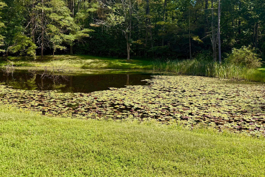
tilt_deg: -2.6
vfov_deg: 39.7
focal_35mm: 33
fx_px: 243
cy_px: 67
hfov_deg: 57.1
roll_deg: -1.4
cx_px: 119
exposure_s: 1/1337
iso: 80
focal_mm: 6.76
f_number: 1.78
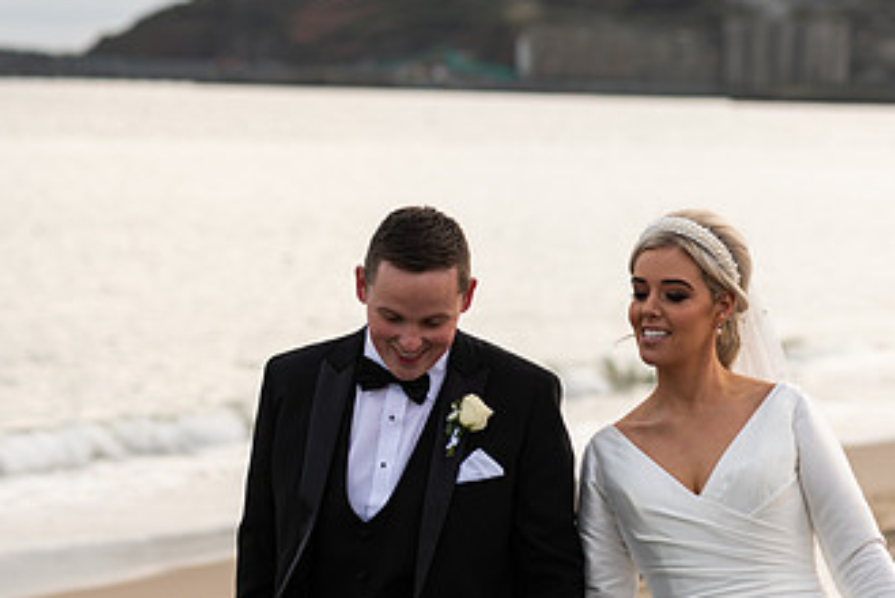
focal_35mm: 185
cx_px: 514
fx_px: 4603
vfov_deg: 7.4
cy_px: 466
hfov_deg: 11.1
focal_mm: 105
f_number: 3.5
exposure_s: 1/200
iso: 80
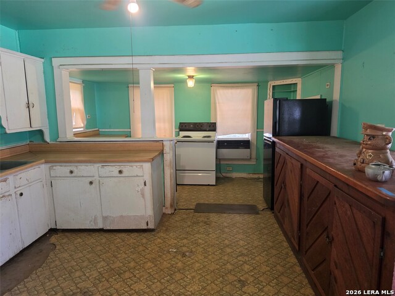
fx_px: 262
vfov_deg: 58.9
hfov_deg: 73.9
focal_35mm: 23
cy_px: 148
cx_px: 198
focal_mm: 6.5
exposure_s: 1/120
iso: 250
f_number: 1.4
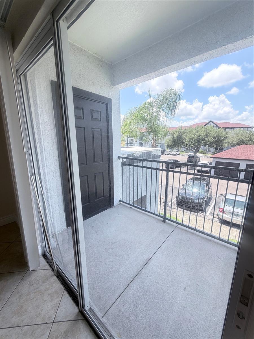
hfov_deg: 85.7
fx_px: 137
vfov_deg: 102.1
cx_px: 127
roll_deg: +0.5
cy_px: 170
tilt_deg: -11.1
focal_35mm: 14
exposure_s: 1/243
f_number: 2.2
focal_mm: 2.22
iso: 40
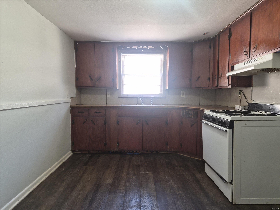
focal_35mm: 23
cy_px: 105
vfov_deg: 58.9
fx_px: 186
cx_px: 140
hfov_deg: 73.9
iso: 125
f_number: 1.8
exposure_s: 1/60
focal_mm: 5.4
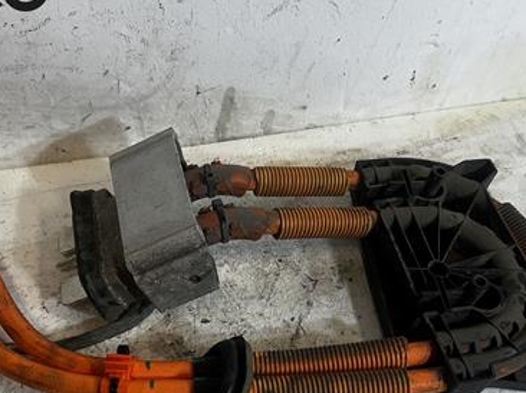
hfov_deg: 44.7
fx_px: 638
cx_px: 233
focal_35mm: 42
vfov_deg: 33.4
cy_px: 307
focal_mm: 6.86
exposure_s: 1/100
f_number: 1.78
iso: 64
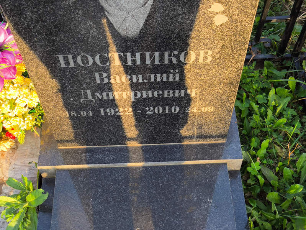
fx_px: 442
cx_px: 153
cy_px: 115
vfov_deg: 29.1
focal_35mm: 50
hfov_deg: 38.2
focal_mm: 4.71
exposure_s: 1/149
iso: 50
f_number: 1.7
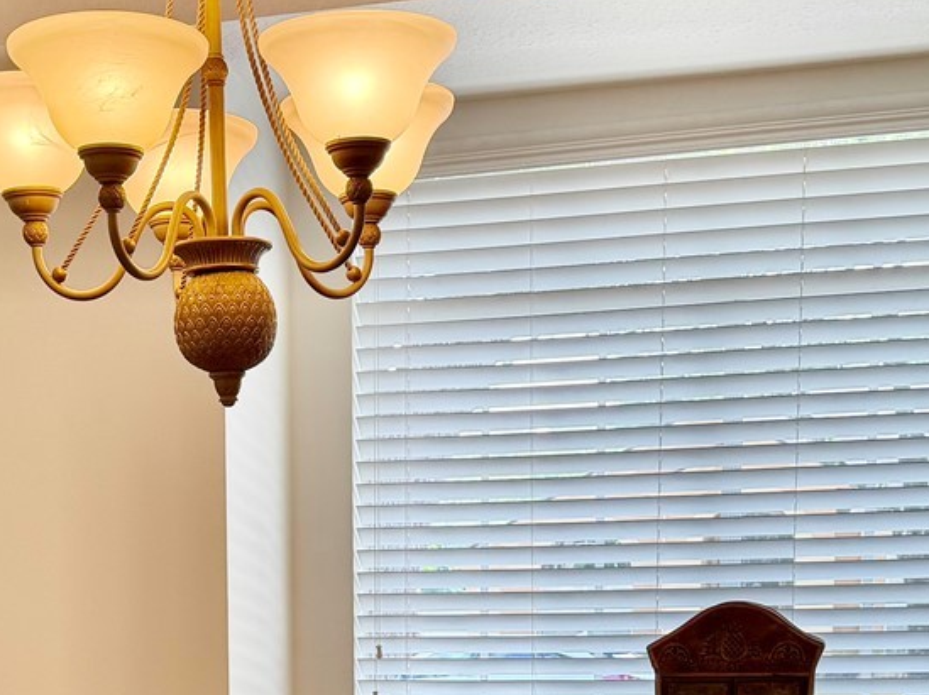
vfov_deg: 19.9
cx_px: 261
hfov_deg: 27.5
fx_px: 1877
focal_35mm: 70
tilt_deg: -6.0
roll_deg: +0.3
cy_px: 807
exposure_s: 1/145
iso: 80
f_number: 1.78
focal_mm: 6.76
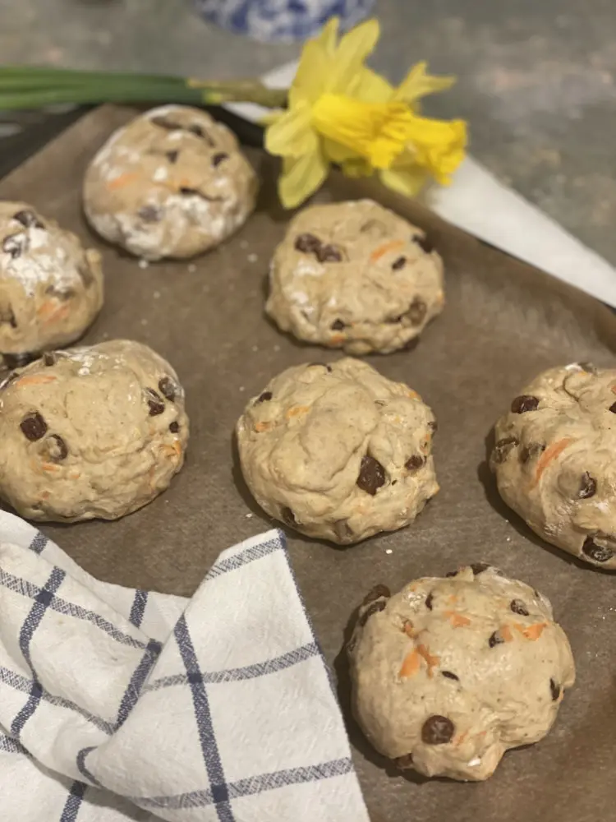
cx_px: 308
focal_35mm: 52
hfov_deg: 28.0
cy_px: 411
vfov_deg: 36.8
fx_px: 1234
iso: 200
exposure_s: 1/33
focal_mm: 6
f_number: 2
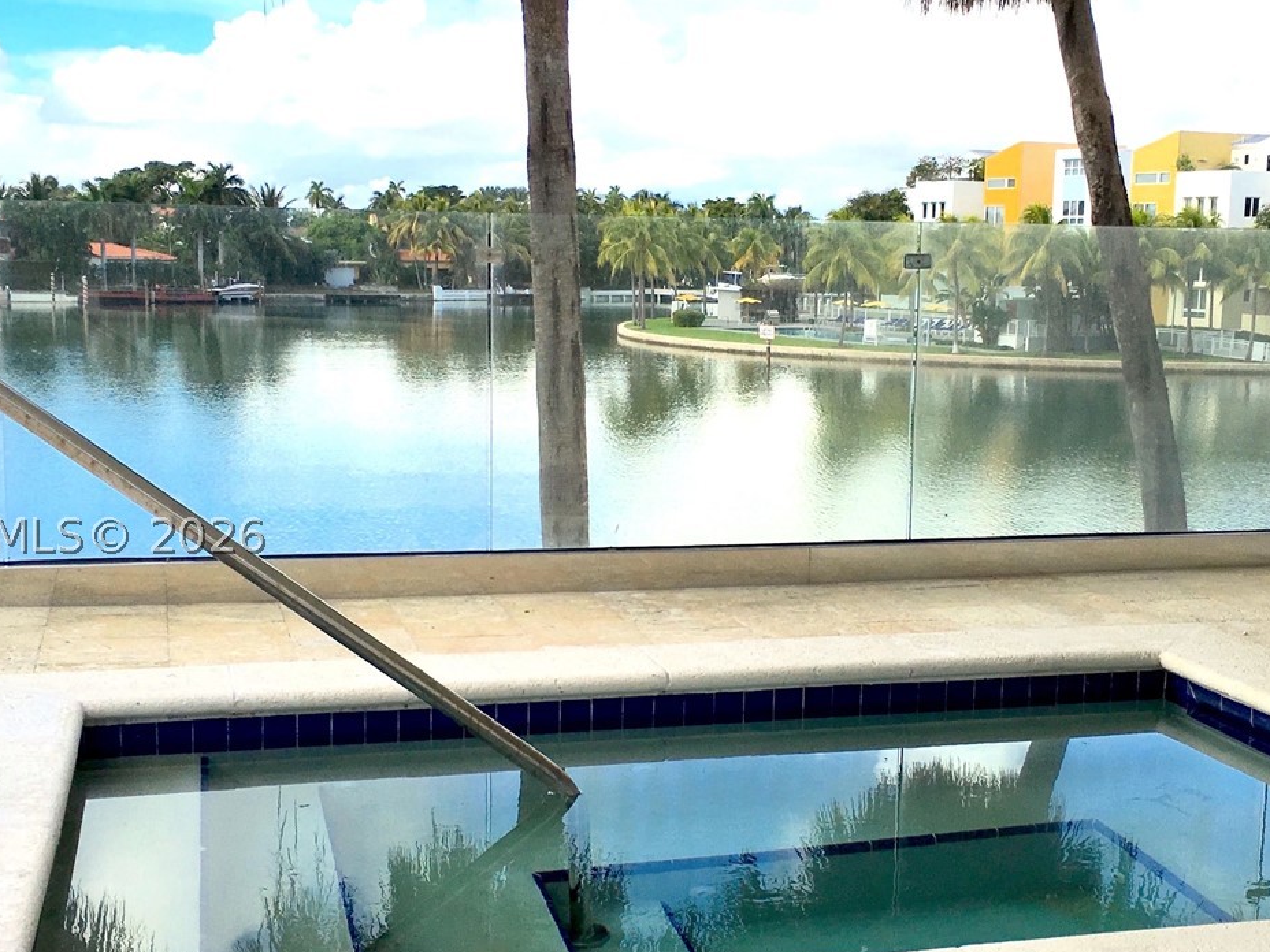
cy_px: 535
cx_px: 684
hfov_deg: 38.2
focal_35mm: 50
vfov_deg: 29.1
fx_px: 1834
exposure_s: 1/1538
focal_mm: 4.15
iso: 25
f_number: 2.2
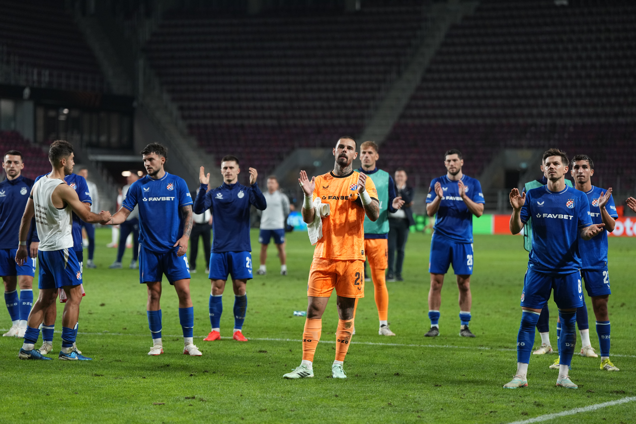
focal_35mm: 133
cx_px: 318
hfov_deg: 15.4
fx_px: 2349
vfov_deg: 10.3
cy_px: 212
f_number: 2.8
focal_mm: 133
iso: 1600
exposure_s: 1/1600
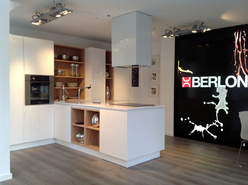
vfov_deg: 40.6
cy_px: 92
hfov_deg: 52.7
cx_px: 124
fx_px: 250
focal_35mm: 35
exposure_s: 1/60
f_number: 2.4
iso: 80
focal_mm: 4.28
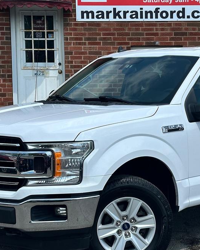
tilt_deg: -4.3
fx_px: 673
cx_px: 163
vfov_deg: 21.0
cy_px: 143
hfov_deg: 16.8
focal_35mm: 91
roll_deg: +0.8
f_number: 1.78
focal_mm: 6.86
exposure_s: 1/5000
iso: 64
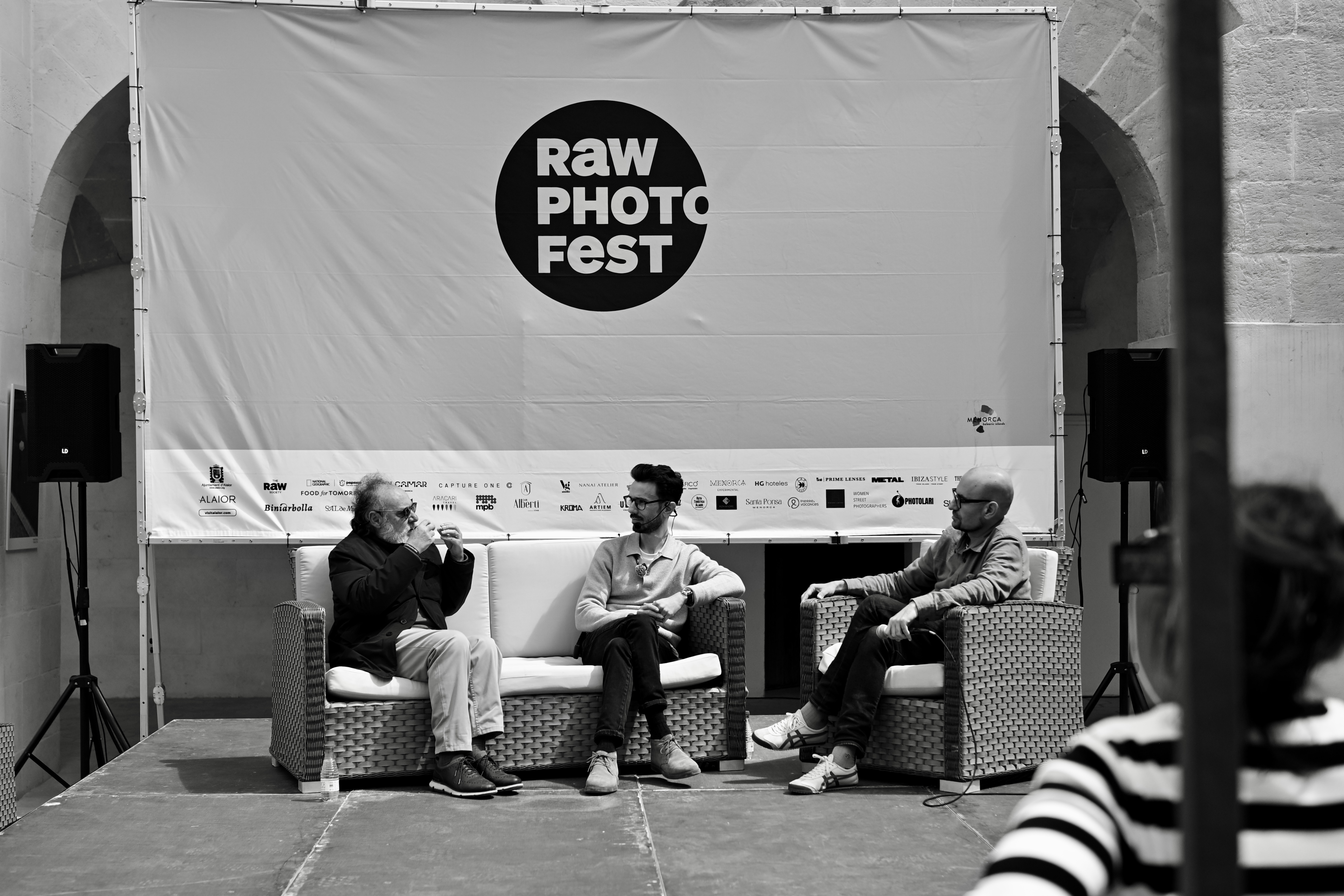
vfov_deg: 33.4
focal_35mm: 40
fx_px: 1493
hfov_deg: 48.5
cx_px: 672
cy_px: 448
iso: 400
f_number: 2.8
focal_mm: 40
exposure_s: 1/500
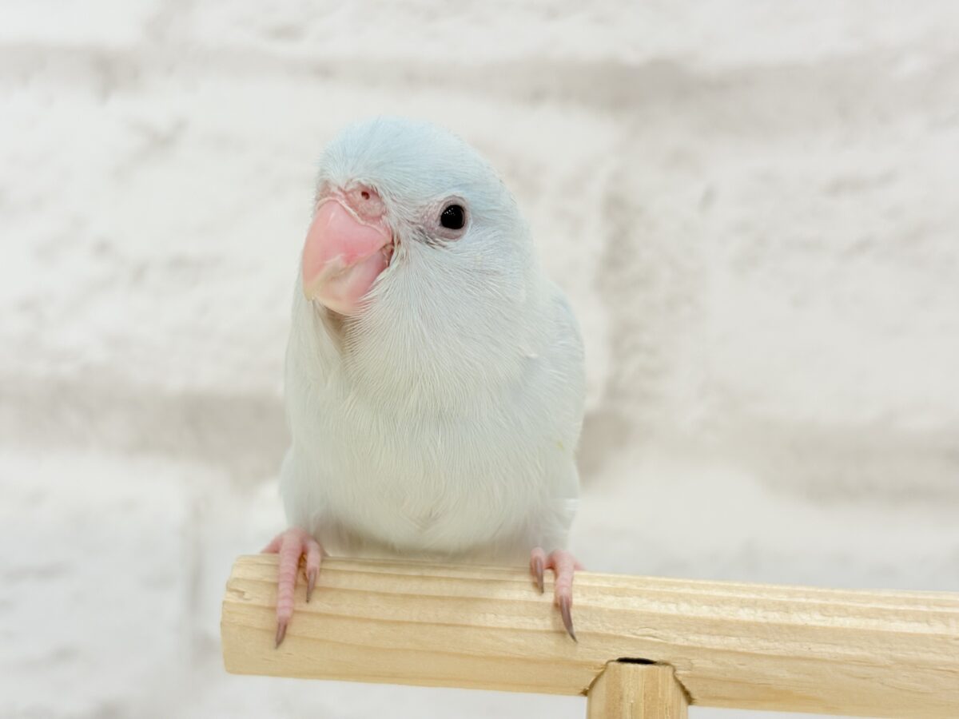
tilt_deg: +0.2
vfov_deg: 28.0
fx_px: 1441
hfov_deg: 36.8
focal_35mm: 52
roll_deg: -1.3
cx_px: 480
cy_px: 360
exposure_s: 1/50
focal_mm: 5.96
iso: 32
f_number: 1.6
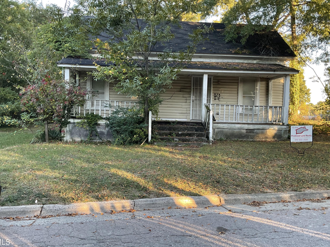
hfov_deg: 58.3
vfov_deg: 45.4
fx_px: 296
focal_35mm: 31
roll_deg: -1.4
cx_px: 165
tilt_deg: -1.5
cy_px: 122
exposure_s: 1/120
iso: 50
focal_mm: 3
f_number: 1.8
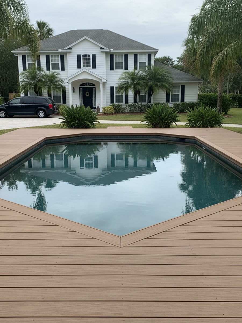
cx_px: 121
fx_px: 214
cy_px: 162
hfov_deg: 58.9
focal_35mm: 23
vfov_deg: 73.9
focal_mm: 6.4
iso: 477
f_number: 1.8
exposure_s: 1/707
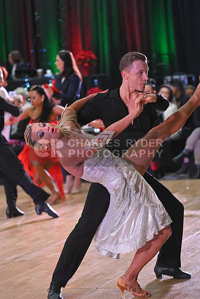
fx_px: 1124
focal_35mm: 135
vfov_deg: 15.2
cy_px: 150
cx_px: 100
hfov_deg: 10.2
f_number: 4
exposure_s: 1/400
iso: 4000
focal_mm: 135
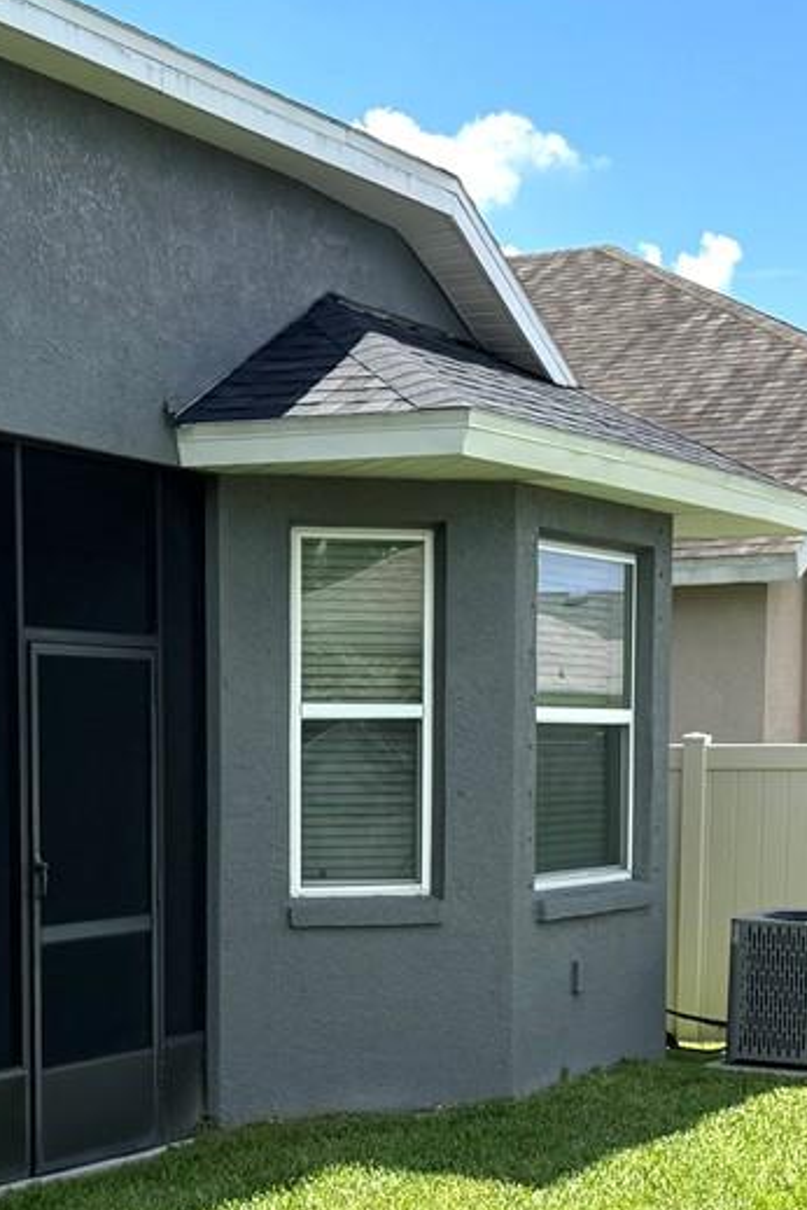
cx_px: 345
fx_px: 2589
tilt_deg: -6.9
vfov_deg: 25.8
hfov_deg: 17.7
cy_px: 993
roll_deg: -0.6
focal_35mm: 77
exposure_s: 1/3597
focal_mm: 6.76
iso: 80
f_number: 1.78
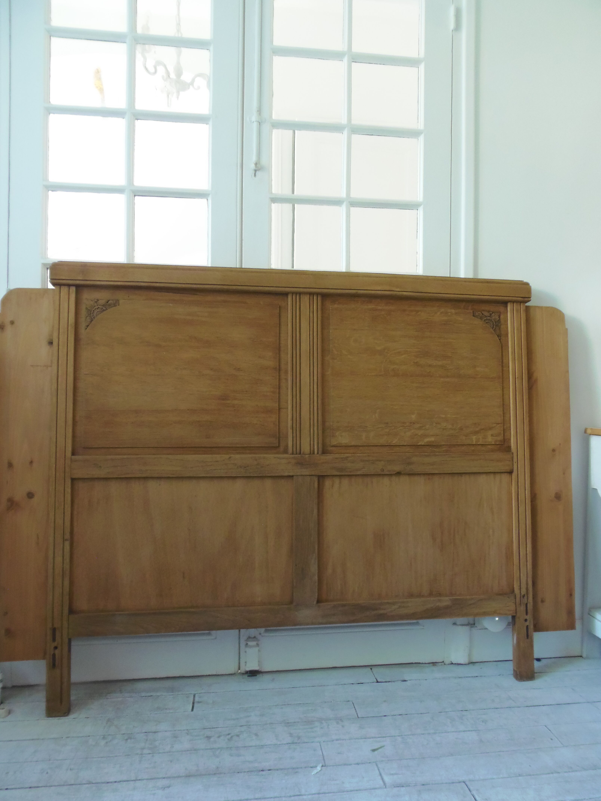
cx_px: 300
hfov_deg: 56.8
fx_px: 556
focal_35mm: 24
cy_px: 400
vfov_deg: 71.6
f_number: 2.9
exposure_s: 1/20
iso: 200
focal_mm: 4.3
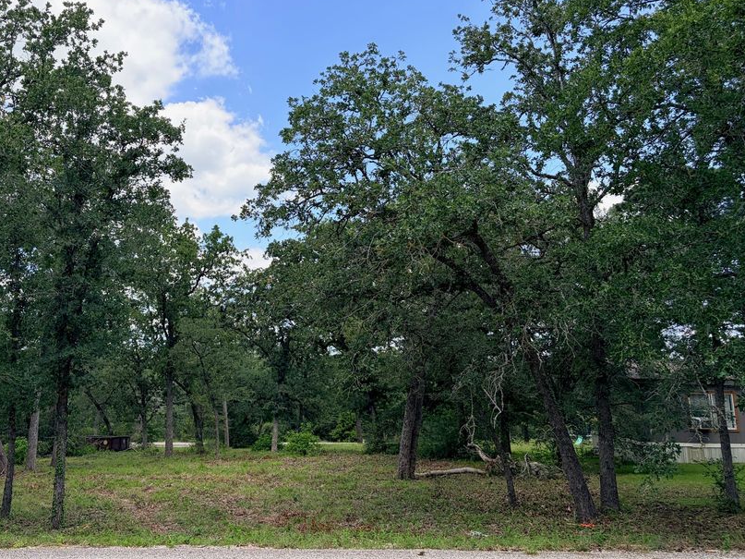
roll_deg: -1.3
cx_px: 274
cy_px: 213
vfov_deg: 42.6
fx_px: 710
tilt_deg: +13.8
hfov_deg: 54.7
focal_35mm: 33
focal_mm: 5.96
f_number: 1.6
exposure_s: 1/2747
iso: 64
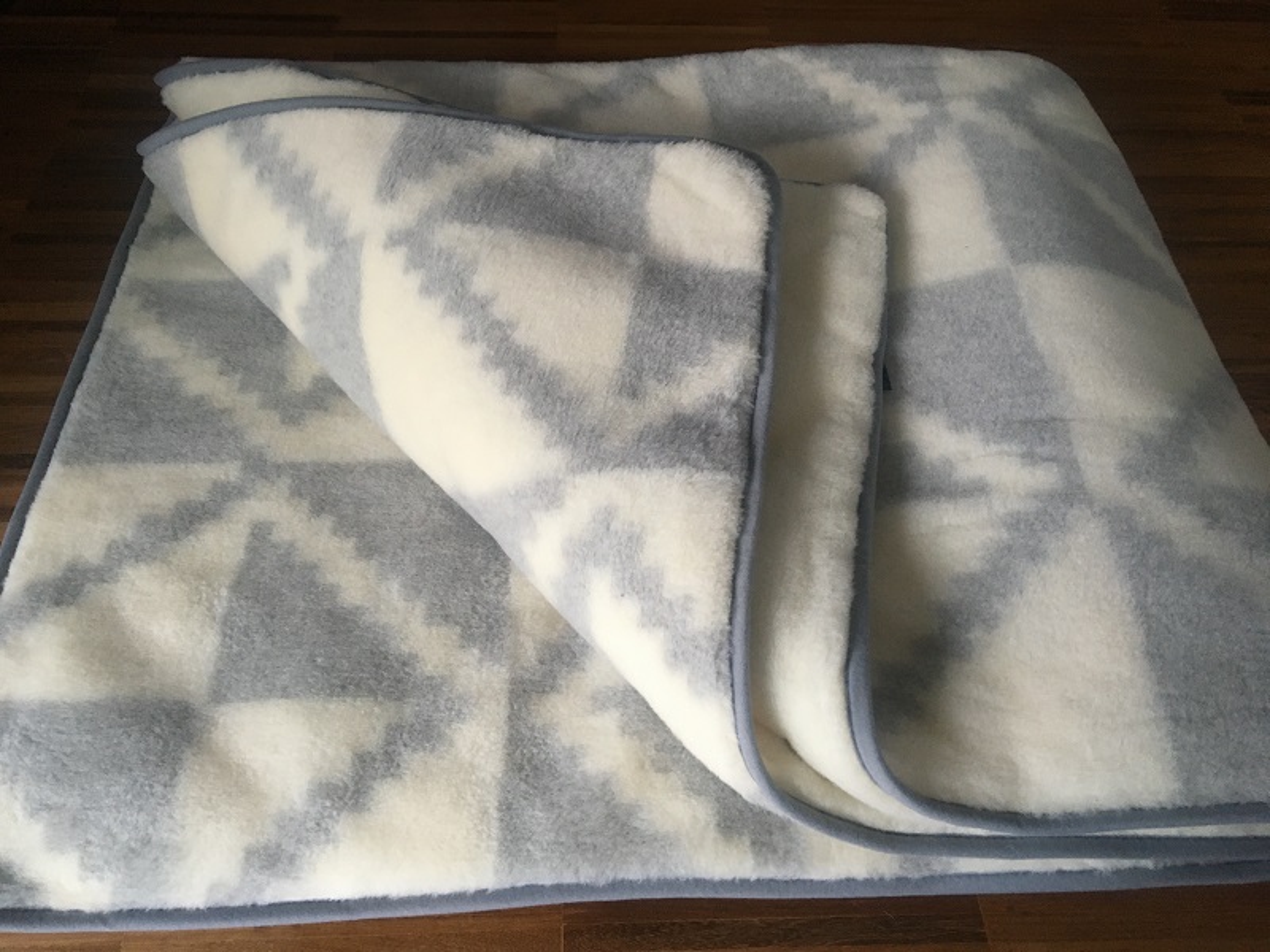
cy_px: 476
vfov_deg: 48.2
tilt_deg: -52.3
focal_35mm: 29
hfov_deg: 61.7
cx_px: 635
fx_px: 1064
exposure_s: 1/33
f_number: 2.2
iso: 125
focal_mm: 4.15
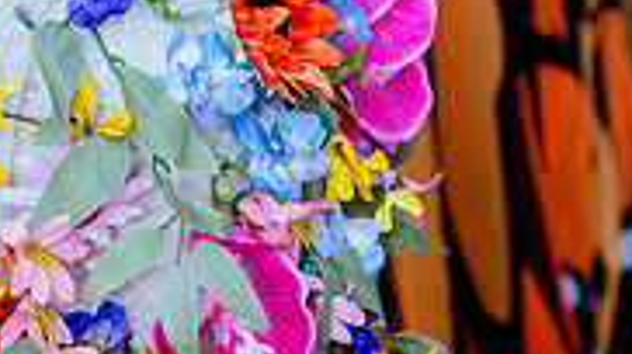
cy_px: 149
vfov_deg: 10.6
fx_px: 1909
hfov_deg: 18.7
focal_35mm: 114
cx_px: 144
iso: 200
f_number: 3.5
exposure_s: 1/200
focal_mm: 44
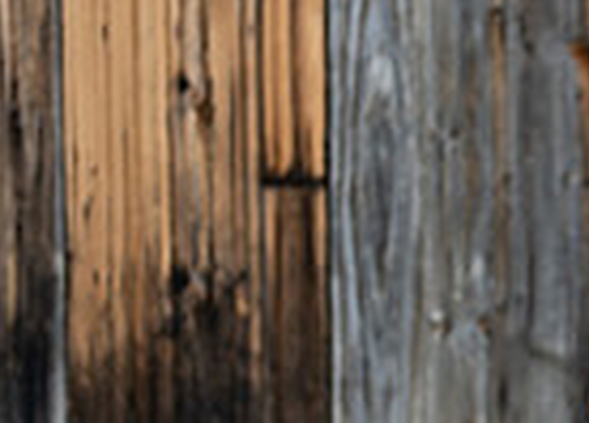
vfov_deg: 6.6
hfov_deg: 8.9
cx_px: 879
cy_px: 363
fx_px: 3686
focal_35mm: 220
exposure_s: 1/1600
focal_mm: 50
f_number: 1.2
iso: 100
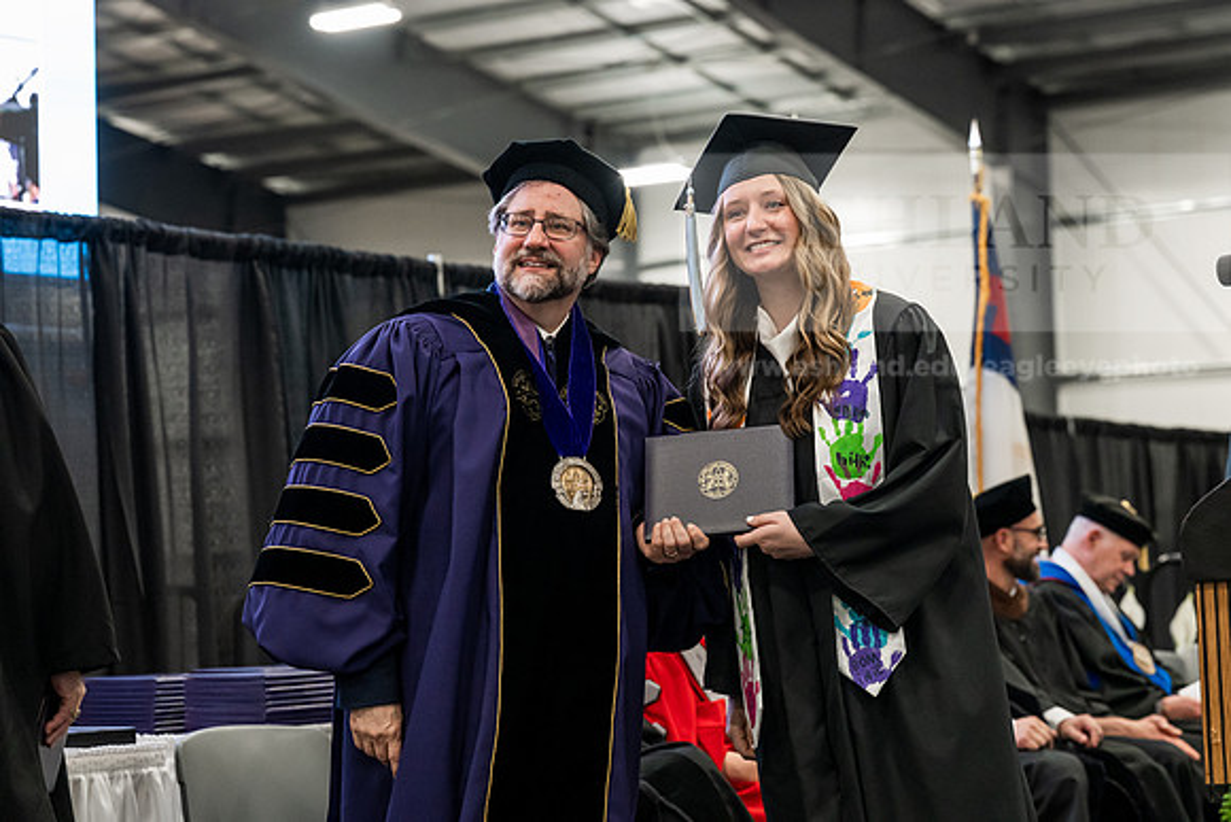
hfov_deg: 23.6
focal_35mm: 86
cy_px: 411
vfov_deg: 15.9
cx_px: 616
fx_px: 2941
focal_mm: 86
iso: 4000
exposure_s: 1/200
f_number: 4.5
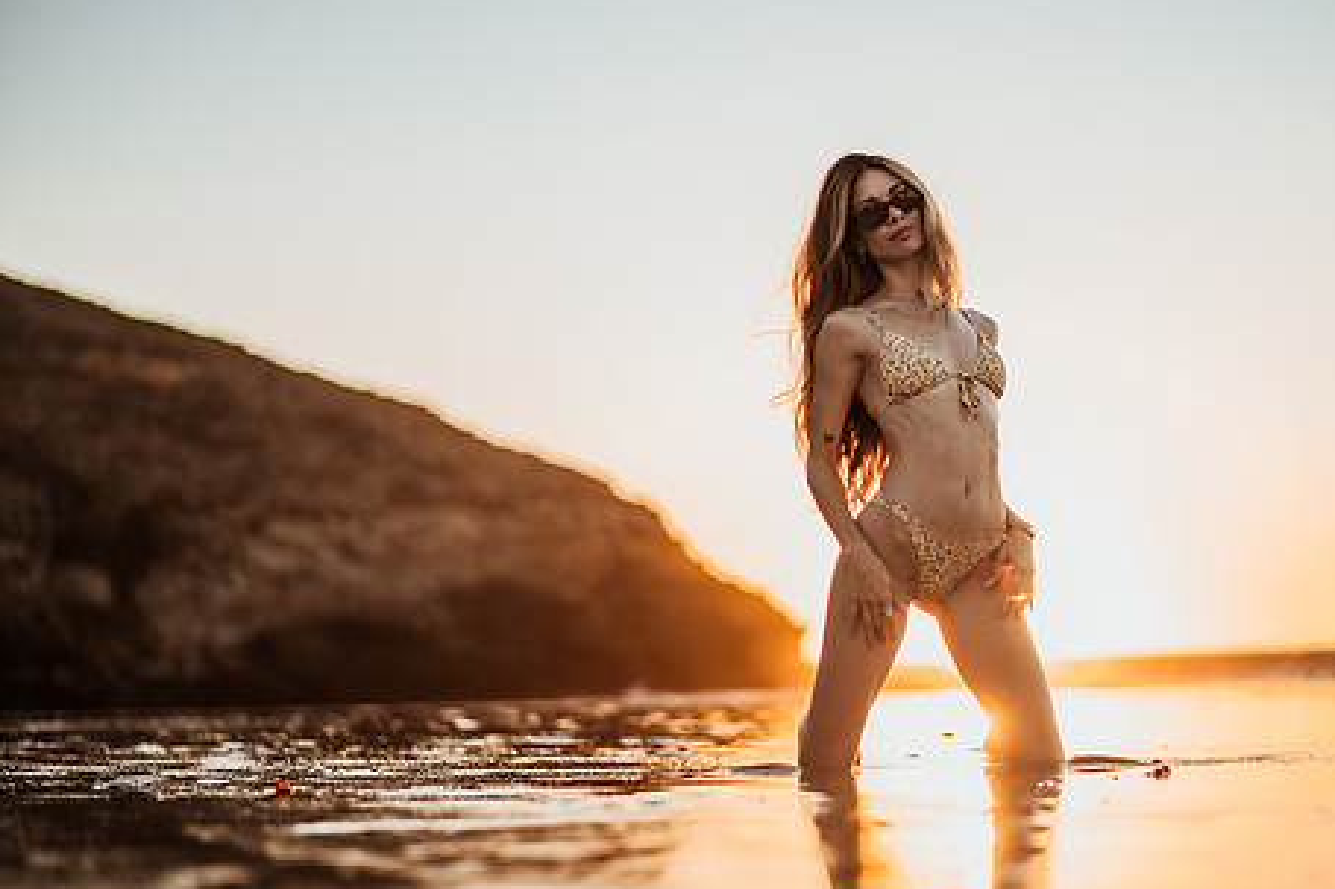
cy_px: 456
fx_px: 2743
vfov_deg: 18.4
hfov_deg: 27.3
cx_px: 798
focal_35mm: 74
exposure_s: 1/1250
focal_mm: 58
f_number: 1.4
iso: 100
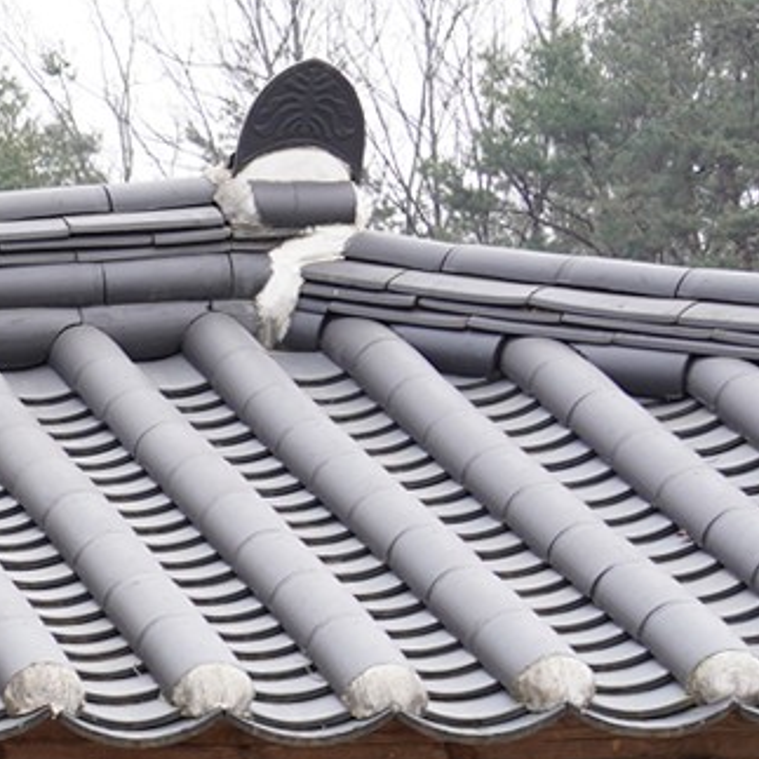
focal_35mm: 205
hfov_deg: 7.8
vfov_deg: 8.4
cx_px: -1135
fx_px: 5085
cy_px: 1008
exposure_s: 1/100
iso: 200
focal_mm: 39
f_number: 6.3
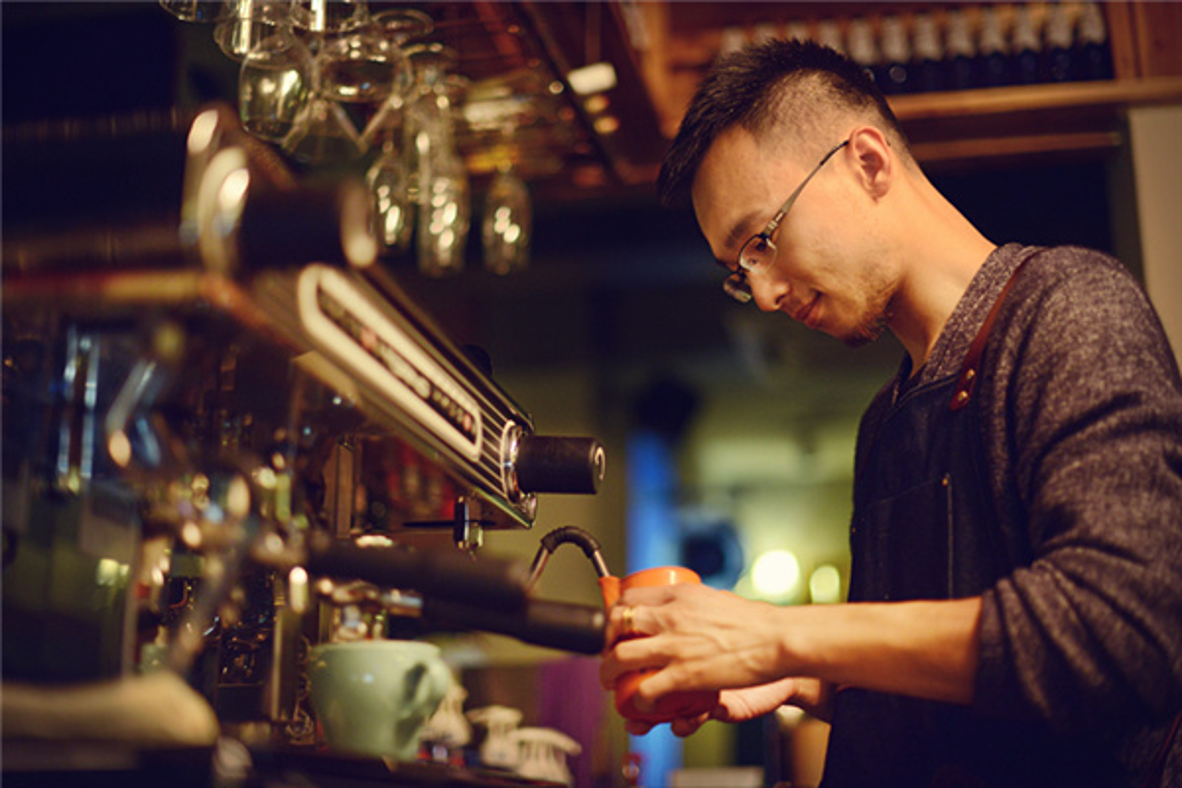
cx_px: 591
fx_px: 1642
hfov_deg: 39.6
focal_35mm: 50
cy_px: 394
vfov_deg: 27.0
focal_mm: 50
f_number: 1.4
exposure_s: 1/100
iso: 1600
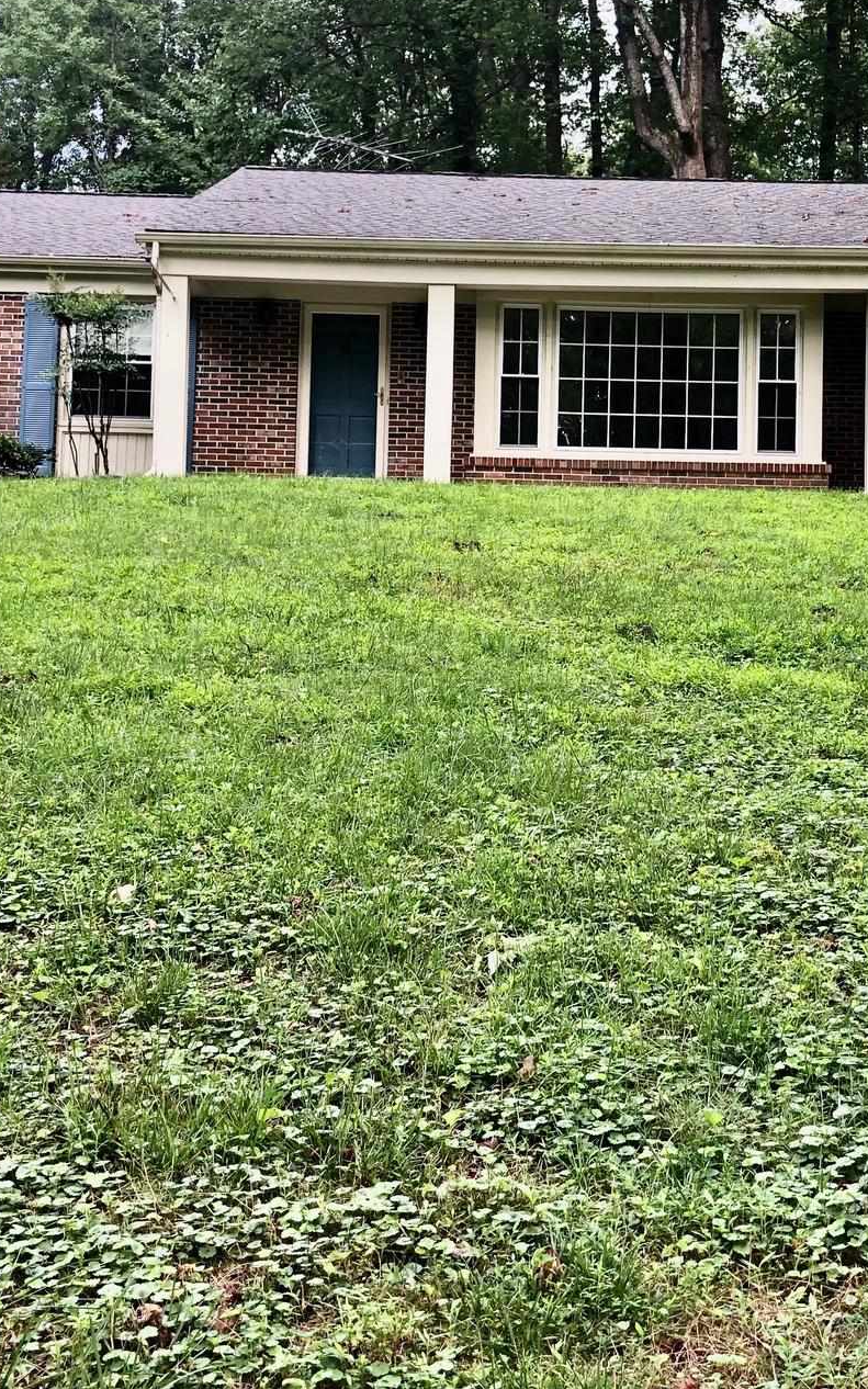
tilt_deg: +4.4
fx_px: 1817
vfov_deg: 41.7
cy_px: 565
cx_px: 564
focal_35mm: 48
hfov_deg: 26.7
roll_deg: +0.7
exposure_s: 1/120
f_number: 1.8
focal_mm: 3.99
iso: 25
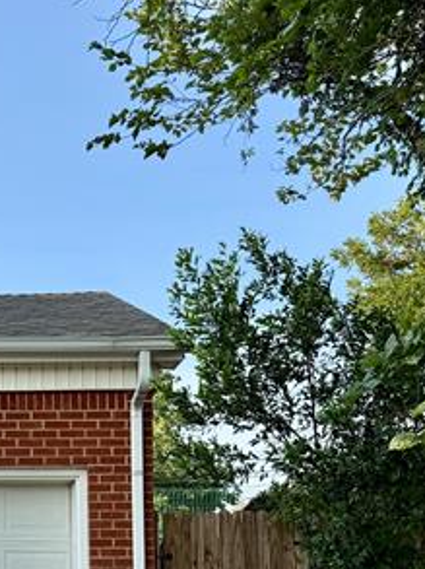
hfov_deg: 21.5
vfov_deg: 29.4
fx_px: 1034
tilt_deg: +5.4
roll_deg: +0.4
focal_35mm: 63
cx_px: -89
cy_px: 522
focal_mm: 6.76
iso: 80
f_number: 1.78
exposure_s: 1/1522
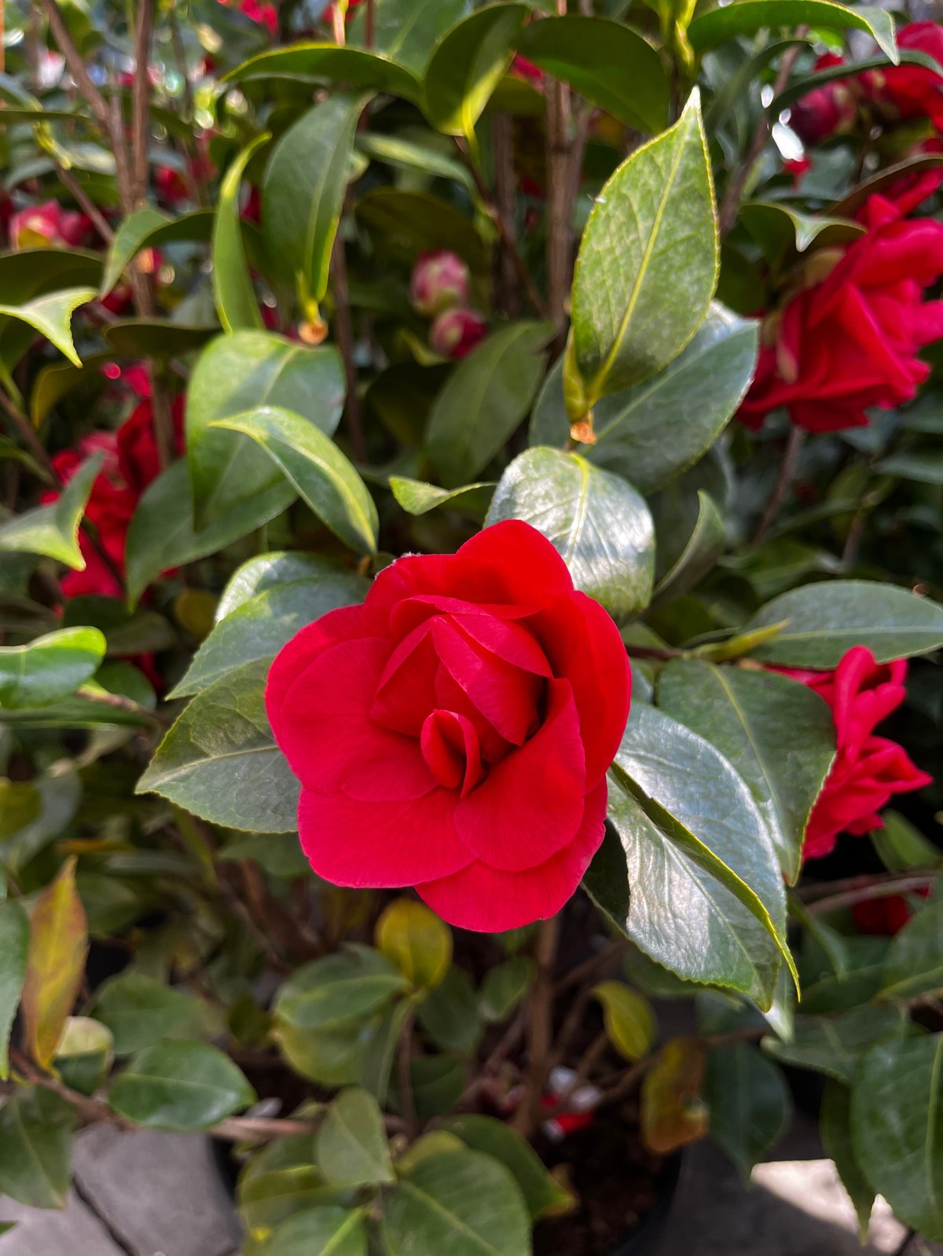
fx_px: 944
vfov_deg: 67.3
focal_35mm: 26
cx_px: 472
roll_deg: +1.3
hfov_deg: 53.1
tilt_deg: -22.2
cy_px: 628
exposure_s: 1/432
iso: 50
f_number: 1.6
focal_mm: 5.1
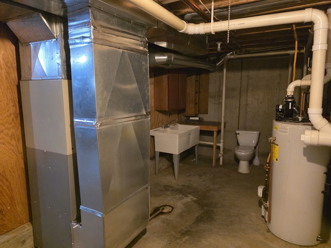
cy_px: 124
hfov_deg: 73.9
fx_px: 220
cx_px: 166
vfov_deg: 58.9
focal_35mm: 23
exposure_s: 1/120
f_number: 1.7
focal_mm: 6.3
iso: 2500
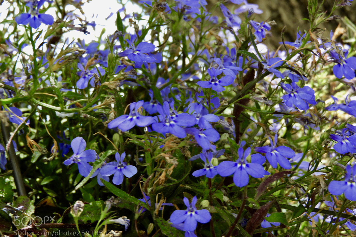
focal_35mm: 99
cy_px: 117
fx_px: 979
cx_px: 178
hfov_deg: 20.6
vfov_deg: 13.8
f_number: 4.8
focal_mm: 17
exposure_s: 1/80
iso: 100
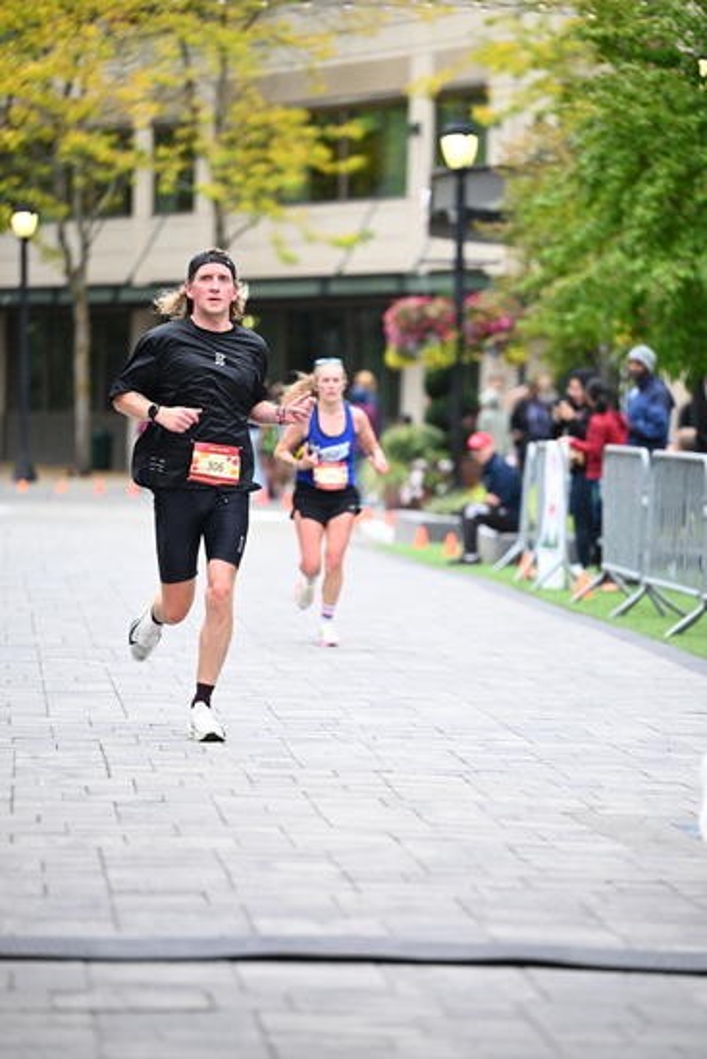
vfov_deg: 13.2
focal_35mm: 155
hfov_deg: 8.9
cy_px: 530
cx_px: 354
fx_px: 4563
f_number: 2.8
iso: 1250
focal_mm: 155
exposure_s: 1/1600
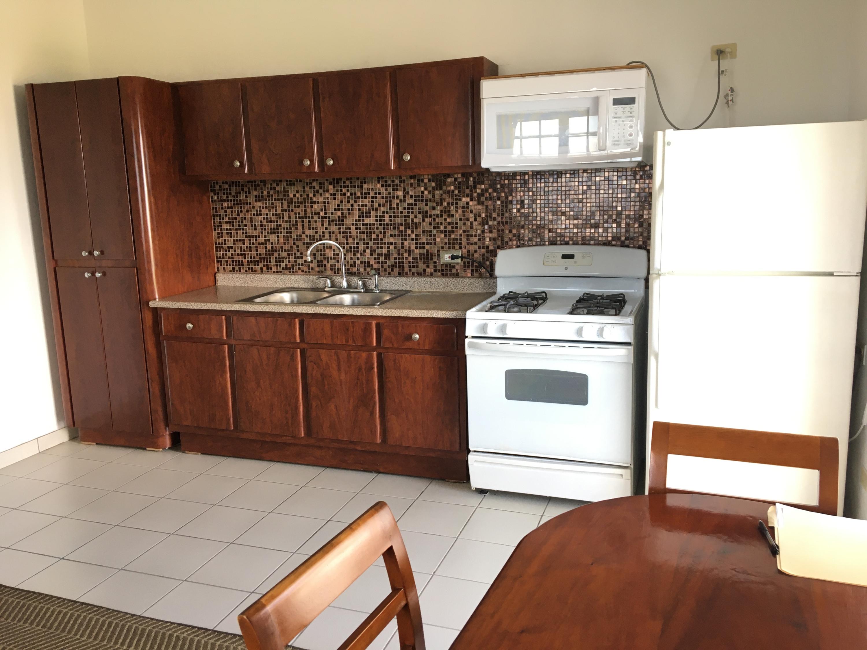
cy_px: 325
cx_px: 434
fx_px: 726
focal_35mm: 29
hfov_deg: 61.7
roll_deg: +1.5
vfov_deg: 48.2
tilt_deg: -9.3
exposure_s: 1/30
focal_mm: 4.15
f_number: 2.2
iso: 50
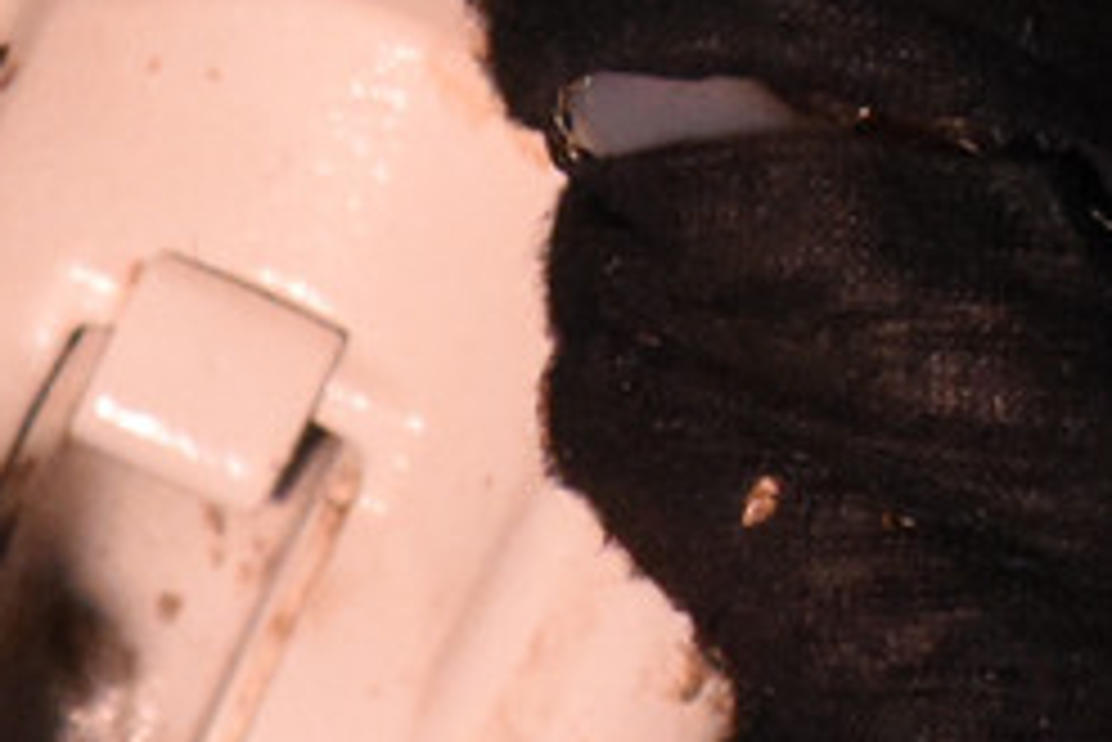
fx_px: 10848
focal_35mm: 351
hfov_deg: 5.6
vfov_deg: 3.8
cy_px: 2363
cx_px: -1810
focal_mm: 34
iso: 3200
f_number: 5.6
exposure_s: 1/400
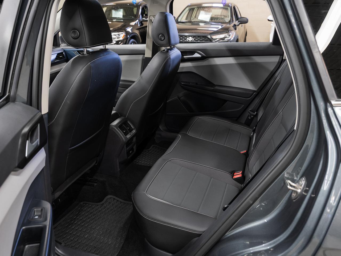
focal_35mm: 31
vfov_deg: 45.5
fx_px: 305
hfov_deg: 58.5
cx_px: 170
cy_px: 128
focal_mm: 28.6
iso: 100
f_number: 5.6
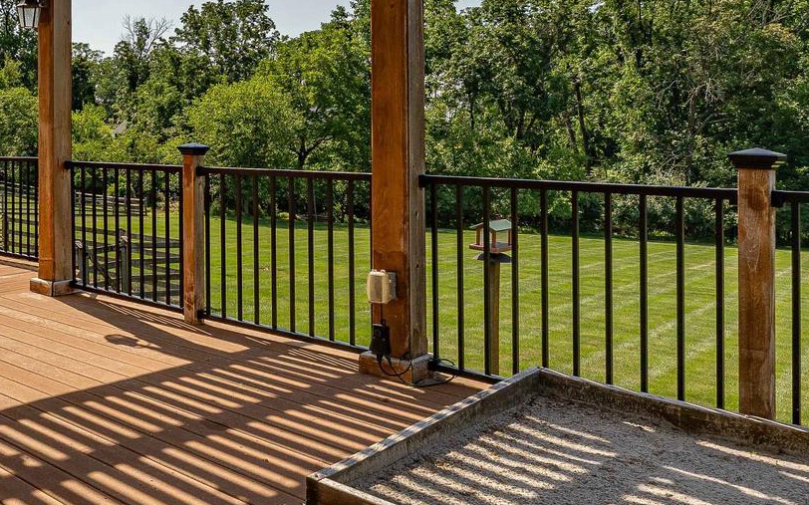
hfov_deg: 49.5
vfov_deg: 34.4
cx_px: 118
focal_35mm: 36
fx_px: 794
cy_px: 111
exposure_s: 1/500
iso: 125
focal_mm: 14
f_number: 9
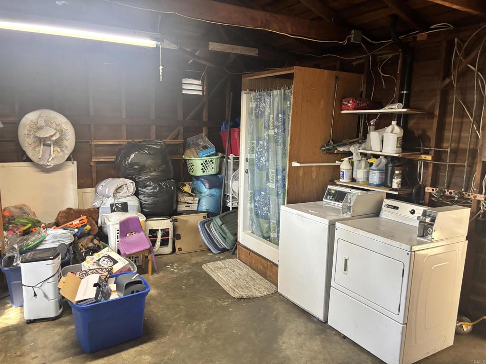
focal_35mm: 26
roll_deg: -1.0
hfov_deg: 67.3
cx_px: 243
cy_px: 182
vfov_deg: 53.1
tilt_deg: -9.0
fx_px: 365
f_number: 1.6
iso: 400
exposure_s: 1/60
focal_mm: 5.96
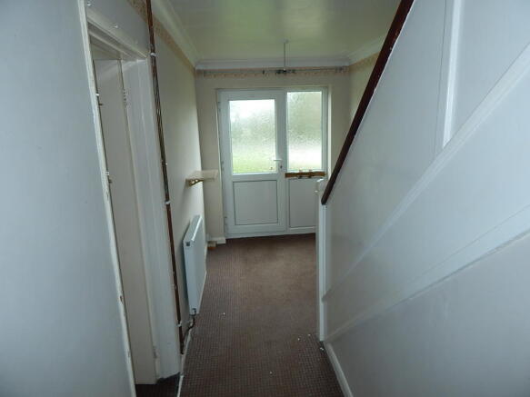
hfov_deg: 76.4
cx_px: 265
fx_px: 337
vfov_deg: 61.1
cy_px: 198
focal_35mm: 22
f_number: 3
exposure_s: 1/30
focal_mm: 4
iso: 125
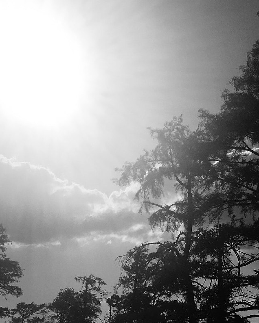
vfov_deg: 31.3
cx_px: 152
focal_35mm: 57
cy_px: 296
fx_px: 546
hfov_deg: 26.6
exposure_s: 1/19231
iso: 25
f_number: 2.2
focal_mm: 4.15
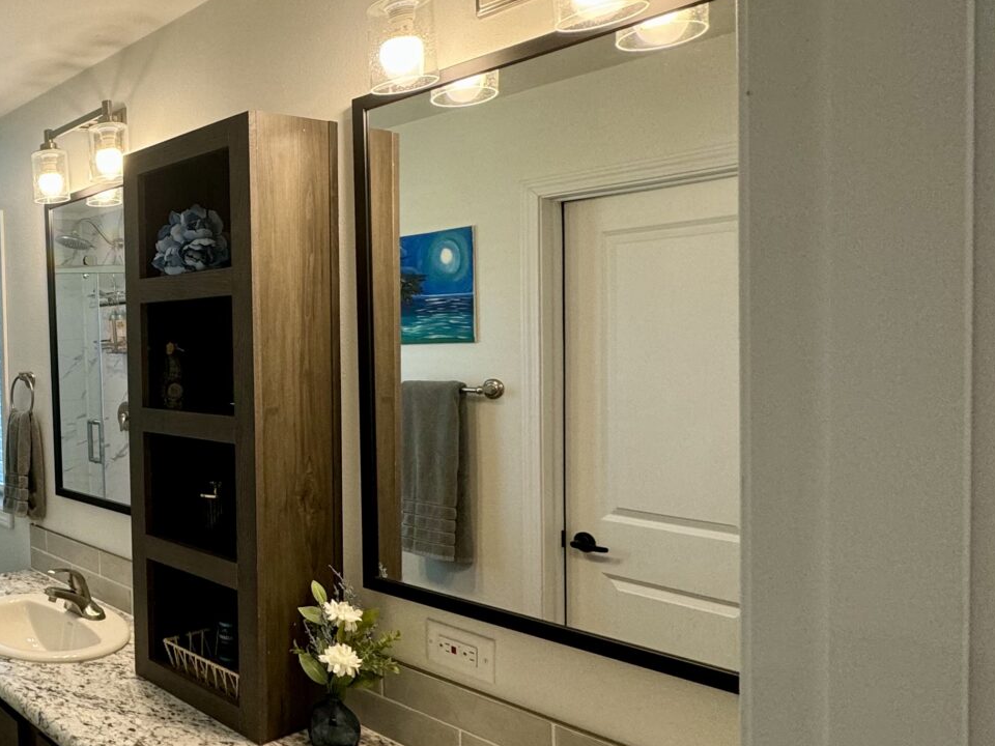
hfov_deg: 51.7
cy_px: 373
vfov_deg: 49.7
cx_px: 15
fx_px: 805
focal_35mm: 28
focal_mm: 2.22
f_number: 2.2
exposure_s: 1/120
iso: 125
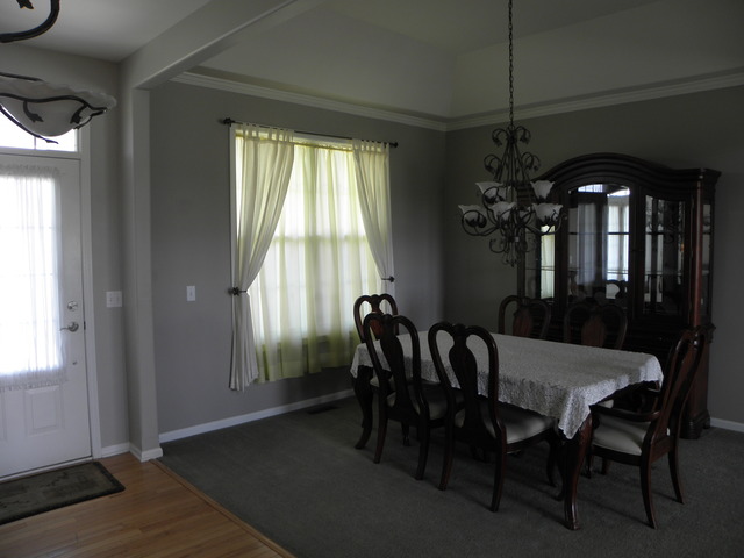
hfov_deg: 67.3
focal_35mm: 26
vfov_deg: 53.1
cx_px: 372
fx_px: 559
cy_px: 279
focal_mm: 4.6
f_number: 2.8
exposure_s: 1/30
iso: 80
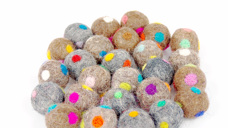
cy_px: 79
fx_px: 556
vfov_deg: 13.1
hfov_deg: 23.2
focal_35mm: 92
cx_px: 114
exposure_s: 1/7.77
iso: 100
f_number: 2.9
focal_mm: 17.25
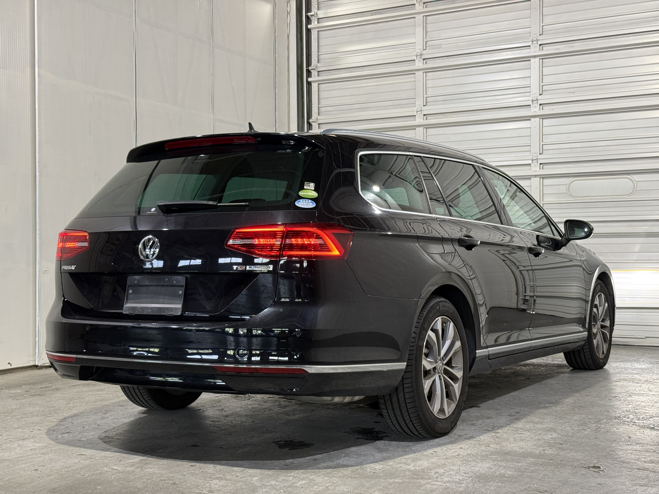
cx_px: 330
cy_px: 247
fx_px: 914
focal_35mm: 48
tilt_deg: +0.0
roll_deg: -0.6
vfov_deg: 30.3
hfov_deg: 39.7
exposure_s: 1/60
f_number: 1.78
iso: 125
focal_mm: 6.76
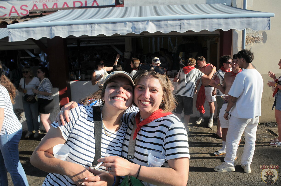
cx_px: 140
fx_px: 210
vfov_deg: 47.8
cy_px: 93
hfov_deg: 67.4
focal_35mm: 27
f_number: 8
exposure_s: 1/250
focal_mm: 18
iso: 200
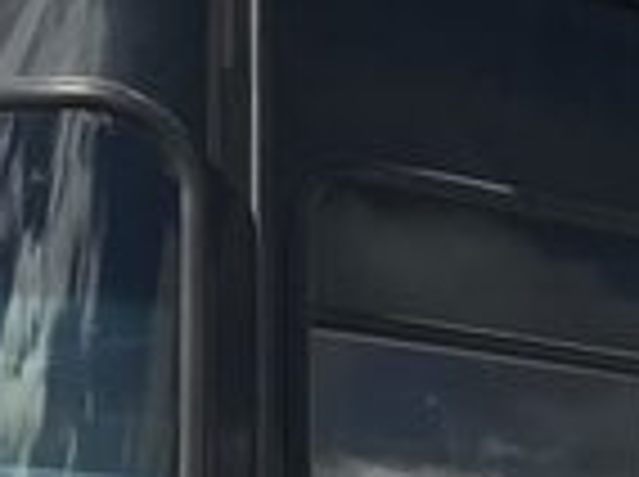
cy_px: 842
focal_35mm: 158
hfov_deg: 10.7
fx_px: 2912
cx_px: 1526
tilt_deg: +0.6
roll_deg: -0.5
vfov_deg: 9.0
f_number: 1.8
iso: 20
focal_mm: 3.99
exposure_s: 1/2907
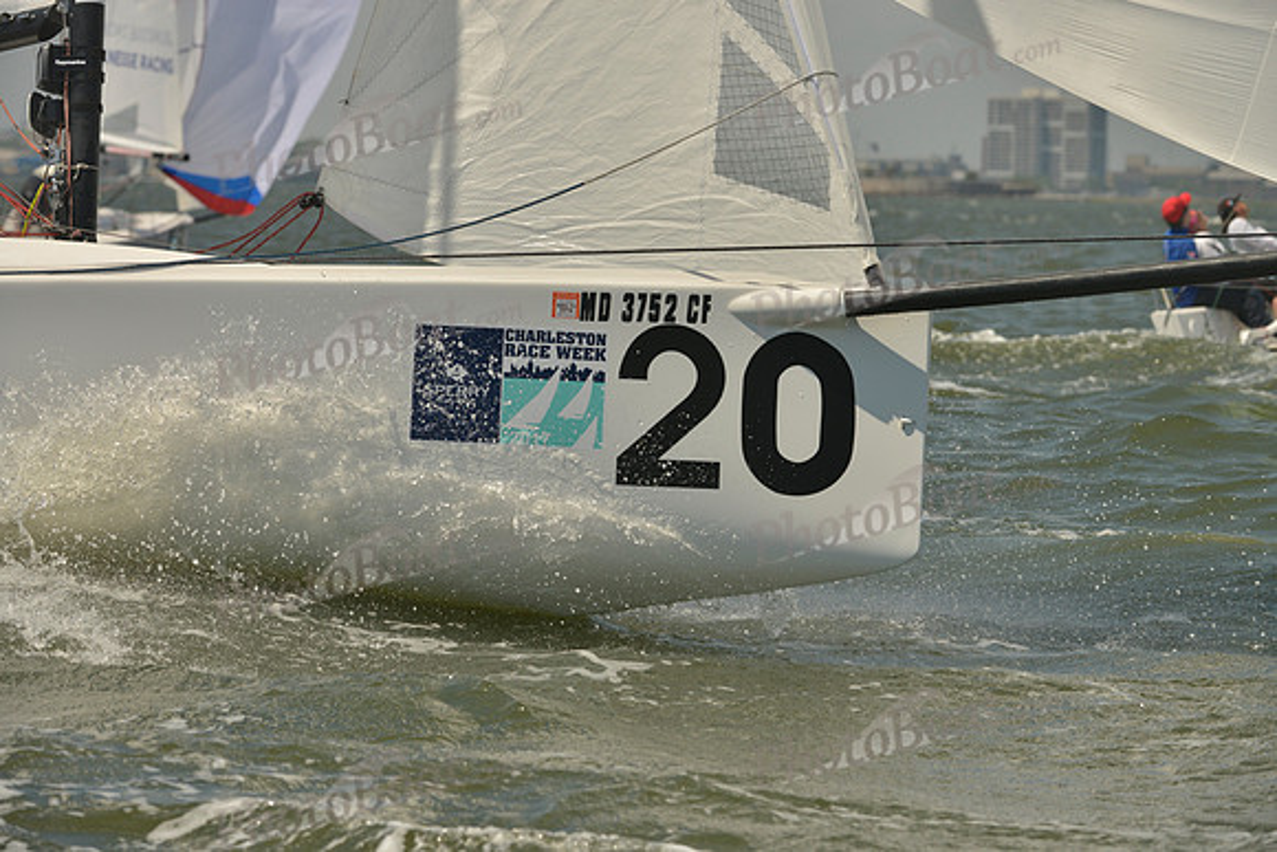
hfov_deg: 9.4
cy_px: 426
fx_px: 7805
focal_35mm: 220
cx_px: 638
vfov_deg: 6.2
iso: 280
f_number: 10
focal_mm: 220
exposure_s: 1/1250
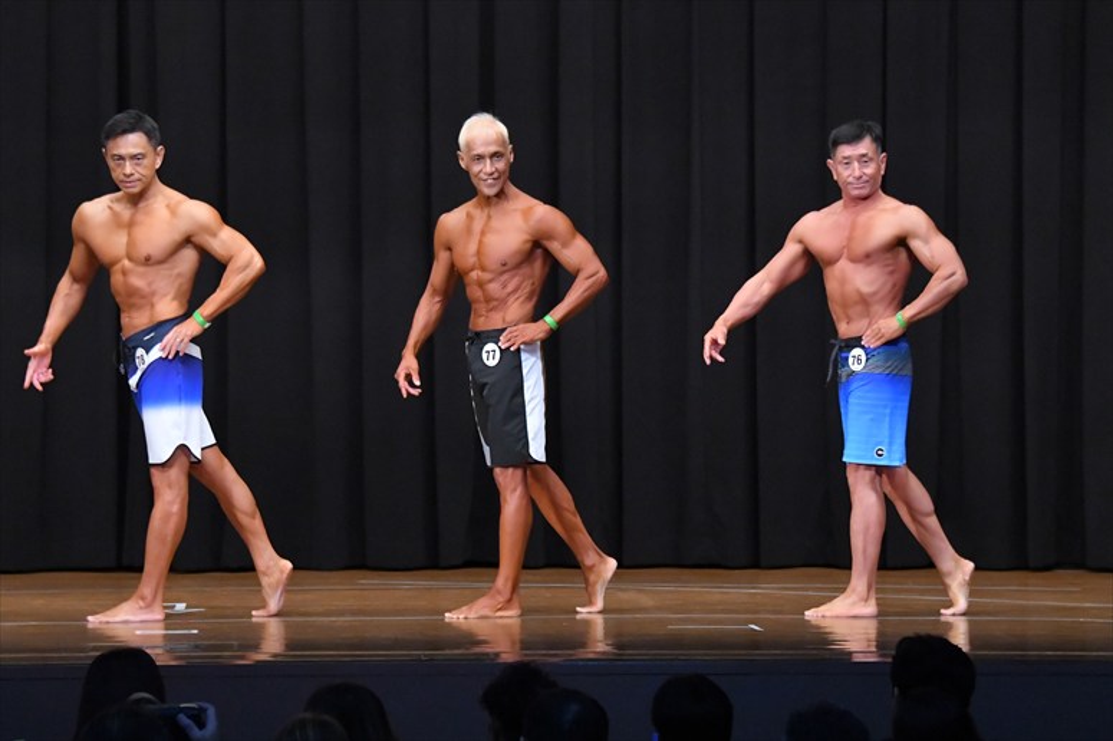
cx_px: 556
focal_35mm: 183
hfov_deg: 11.2
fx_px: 5655
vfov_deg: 7.5
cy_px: 370
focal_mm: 122
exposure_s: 1/400
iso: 8000
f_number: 5.6
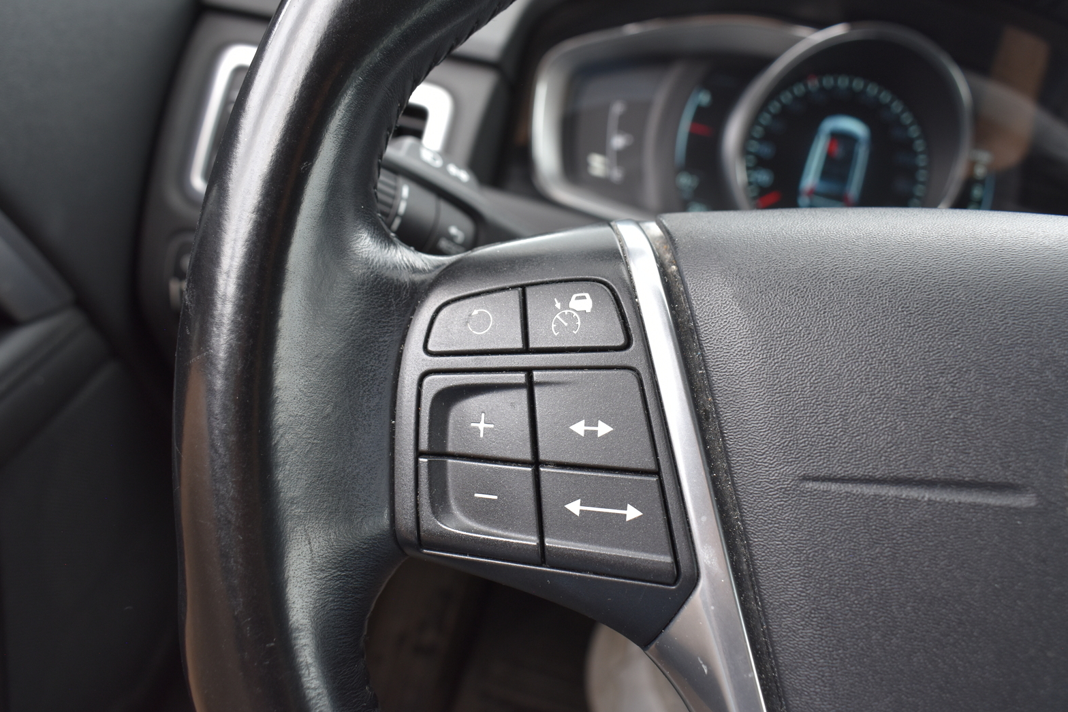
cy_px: 367
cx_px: 524
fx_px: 920
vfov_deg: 42.3
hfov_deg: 60.3
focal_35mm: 31
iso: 400
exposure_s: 1/125
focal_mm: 20
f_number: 8
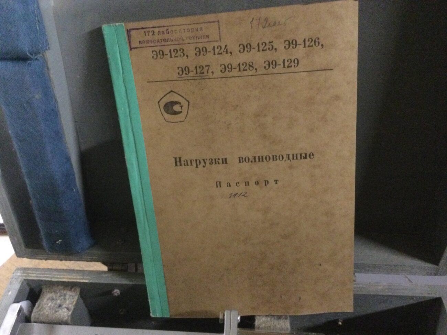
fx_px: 400
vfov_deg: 45.4
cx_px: 224
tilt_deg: -48.7
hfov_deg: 58.4
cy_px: 168
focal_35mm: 31
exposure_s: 1/17
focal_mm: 3.3
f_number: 2.4
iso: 800
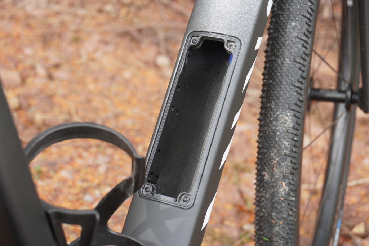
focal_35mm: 63
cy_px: 123
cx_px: 184
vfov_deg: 21.6
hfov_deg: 31.9
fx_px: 646
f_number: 5.6
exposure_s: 1/160
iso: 400
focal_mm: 42
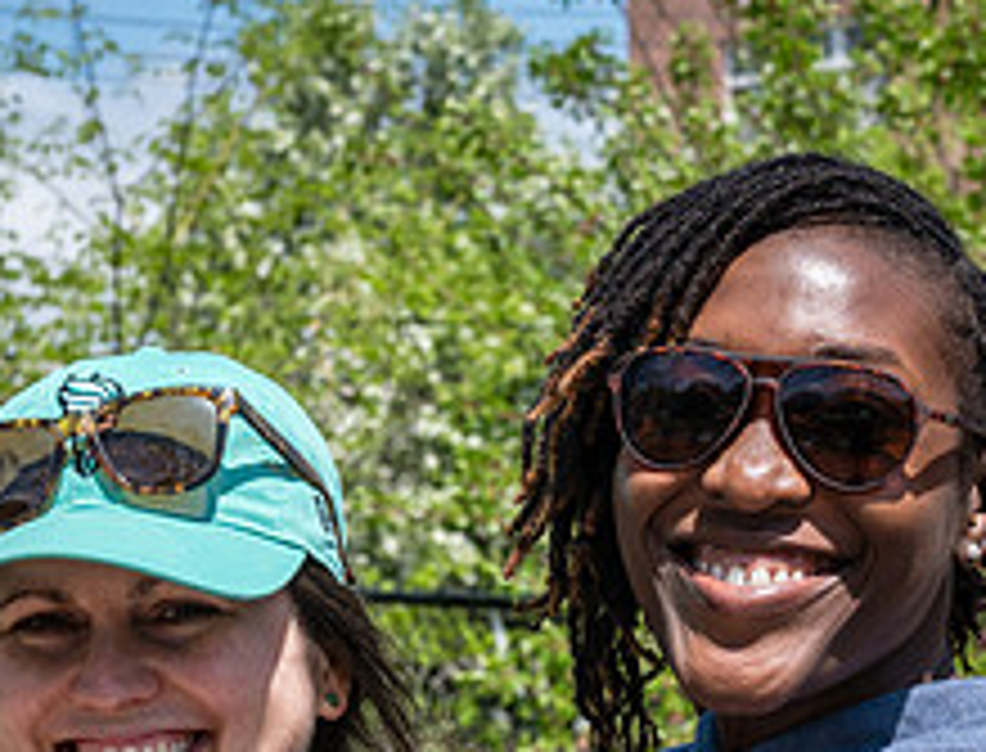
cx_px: 455
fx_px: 4470
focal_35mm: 156
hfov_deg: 12.6
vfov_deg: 9.5
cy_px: 796
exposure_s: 1/800
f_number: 8
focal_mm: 49
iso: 500
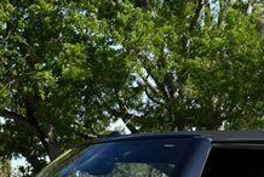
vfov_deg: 9.6
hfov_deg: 14.5
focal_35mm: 141
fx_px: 1035
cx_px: 133
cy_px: 225
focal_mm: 24
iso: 125
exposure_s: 1/250
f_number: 8
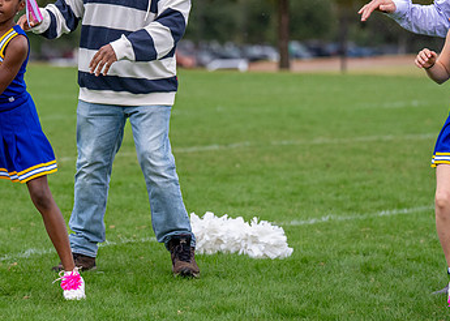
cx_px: 37
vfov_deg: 5.3
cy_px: 50
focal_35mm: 271
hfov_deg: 7.4
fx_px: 3461
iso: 500
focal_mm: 118
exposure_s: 1/1600
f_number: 2.8
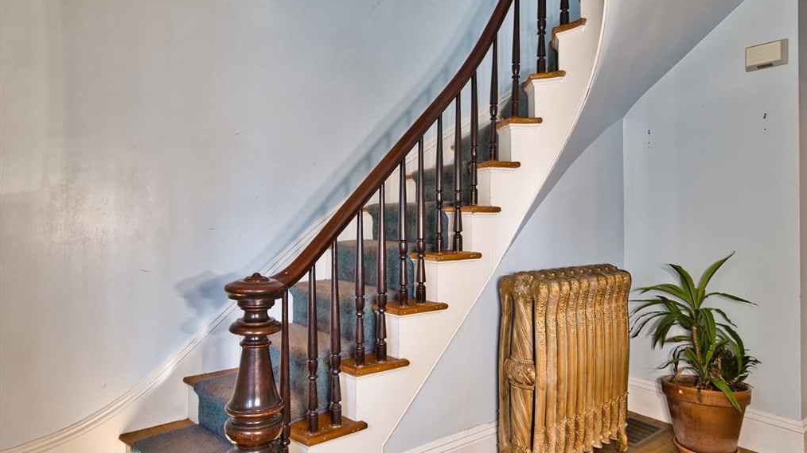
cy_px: 211
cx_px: 406
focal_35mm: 22
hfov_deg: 81.2
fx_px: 471
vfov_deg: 51.4
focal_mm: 10
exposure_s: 1/80
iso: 100
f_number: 1.7
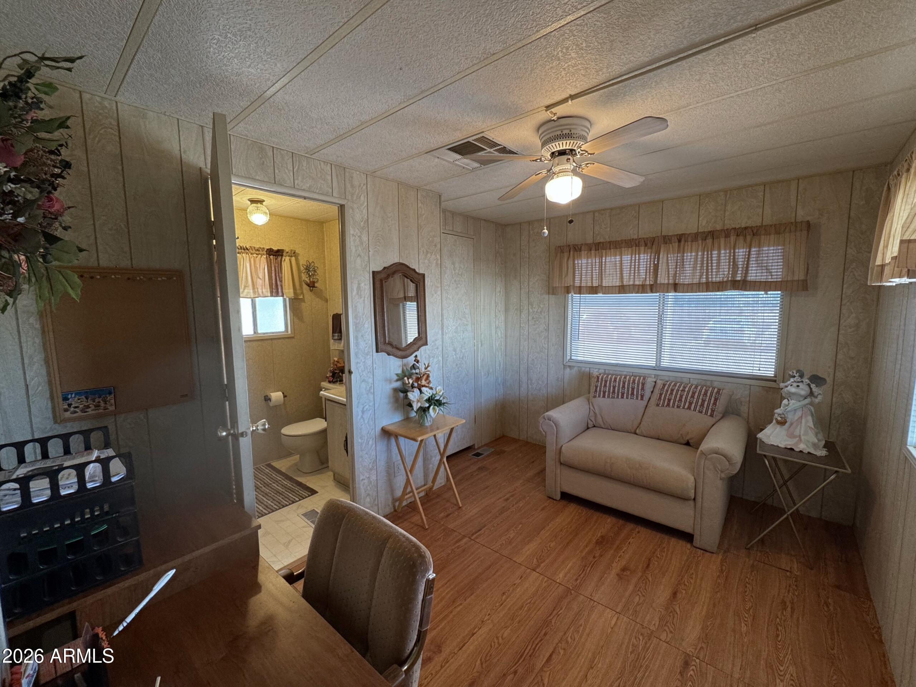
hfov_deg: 102.1
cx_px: 458
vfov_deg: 85.7
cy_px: 344
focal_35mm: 14
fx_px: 370
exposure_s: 1/120
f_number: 2.2
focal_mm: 2.22
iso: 200
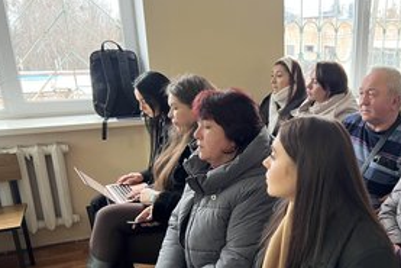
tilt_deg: -19.6
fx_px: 435
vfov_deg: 33.8
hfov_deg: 48.3
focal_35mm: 39
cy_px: 188
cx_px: 282
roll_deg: +0.7
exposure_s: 1/50
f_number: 1.5
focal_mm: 5.7
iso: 500
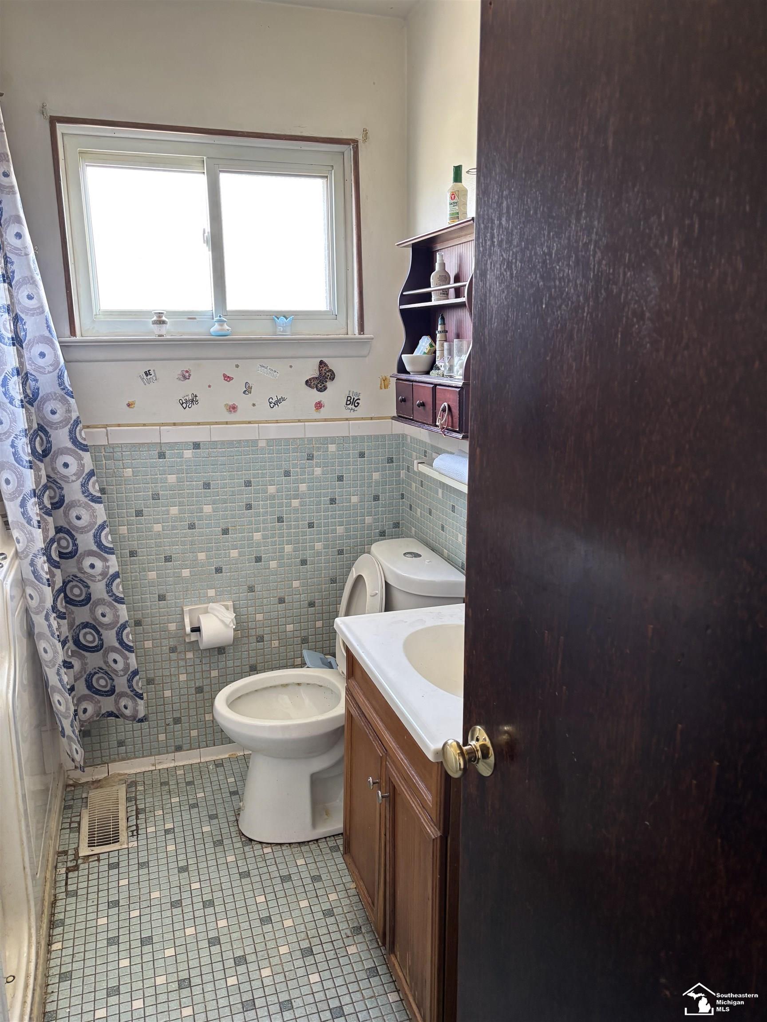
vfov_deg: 67.3
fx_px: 768
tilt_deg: -13.2
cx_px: 384
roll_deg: -0.9
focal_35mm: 26
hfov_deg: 53.1
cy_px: 511
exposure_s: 1/60
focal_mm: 5.96
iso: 160
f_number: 1.6
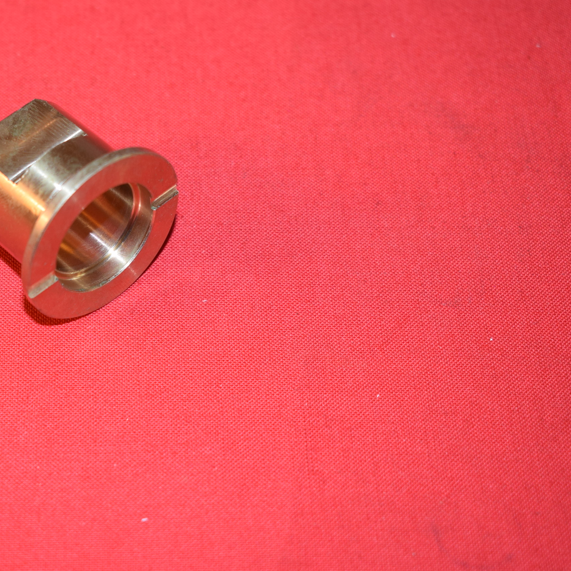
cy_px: 265
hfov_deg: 21.6
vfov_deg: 22.0
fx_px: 1470
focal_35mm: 79
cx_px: 82
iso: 400
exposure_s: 1/30
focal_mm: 35
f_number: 5.6
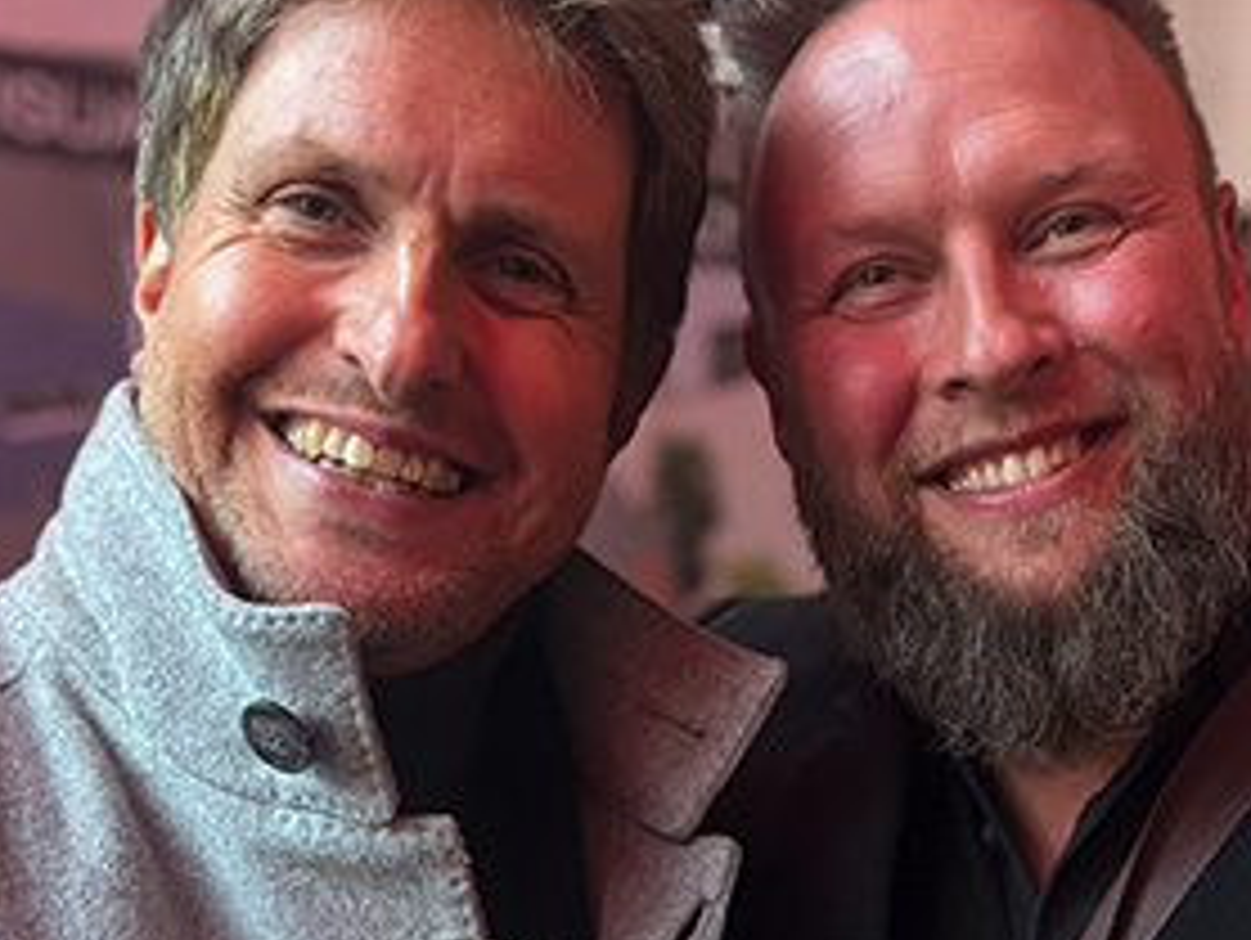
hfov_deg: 28.0
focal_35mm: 69
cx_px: 824
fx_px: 2496
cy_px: 949
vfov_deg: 20.6
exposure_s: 1/60
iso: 640
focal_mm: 6.76
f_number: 1.78
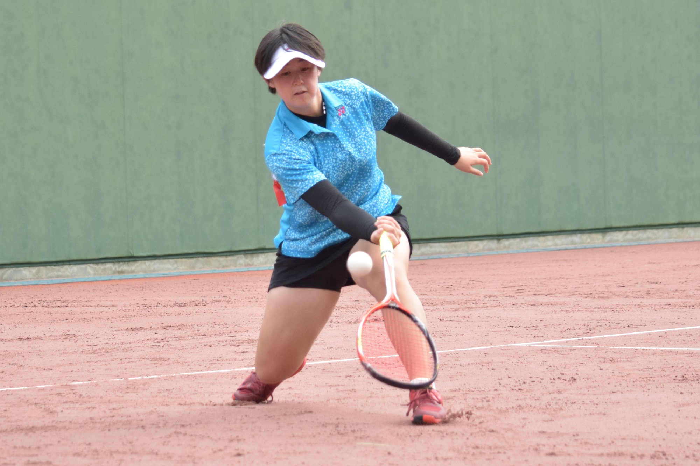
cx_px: 350
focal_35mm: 129
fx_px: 2508
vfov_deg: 10.6
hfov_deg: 15.9
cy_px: 233
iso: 1250
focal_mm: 86
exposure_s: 1/2500
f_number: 4.5
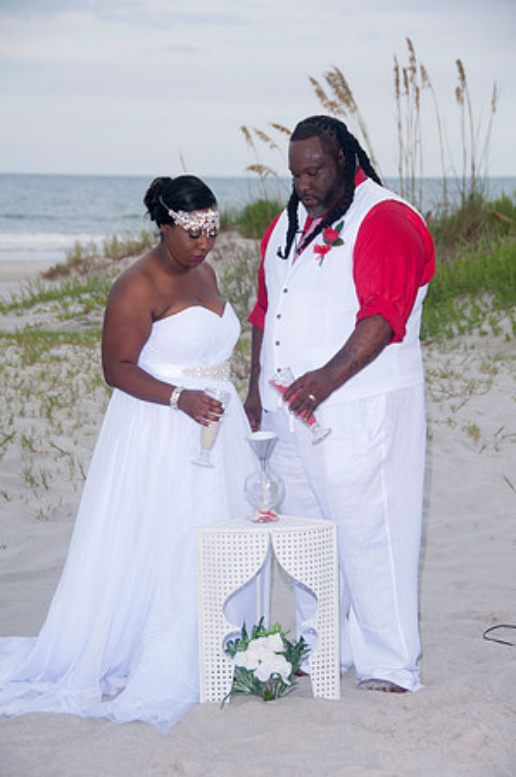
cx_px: 258
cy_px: 388
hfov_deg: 14.0
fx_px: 2101
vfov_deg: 20.9
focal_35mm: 98
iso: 200
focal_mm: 65
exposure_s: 1/125
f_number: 5.6
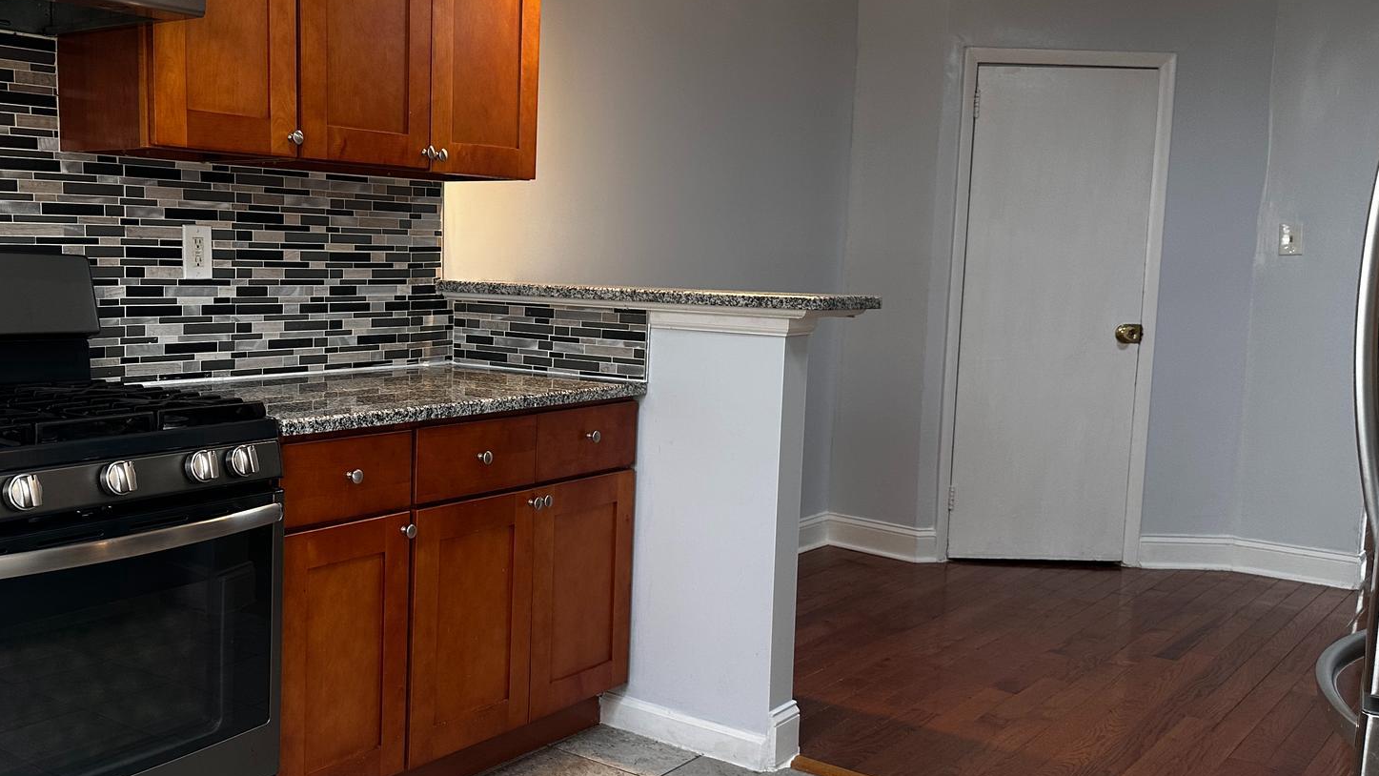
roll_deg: -1.4
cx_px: 486
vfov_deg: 32.0
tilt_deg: -6.6
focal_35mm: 37
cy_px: 399
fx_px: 1353
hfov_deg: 53.2
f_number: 1.78
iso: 160
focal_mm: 6.86
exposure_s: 1/120
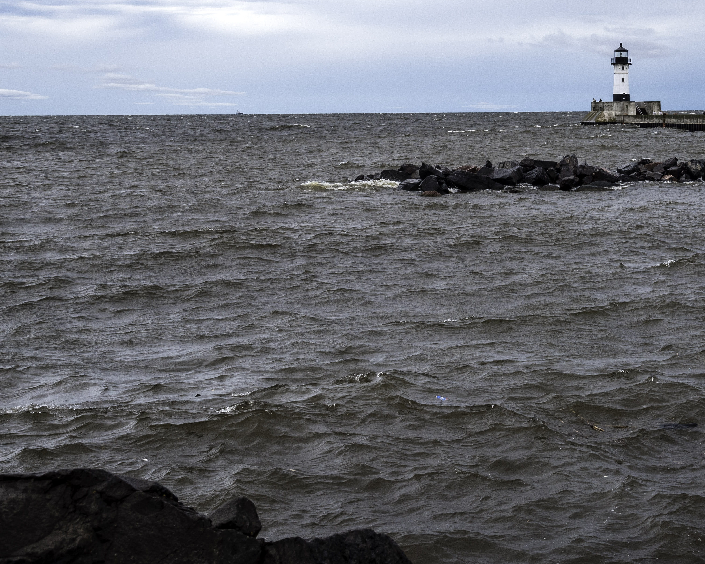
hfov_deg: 26.0
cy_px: 125
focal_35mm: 71
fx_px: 1481
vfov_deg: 21.3
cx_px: 612
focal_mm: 38
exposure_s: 1/320
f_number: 10
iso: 400
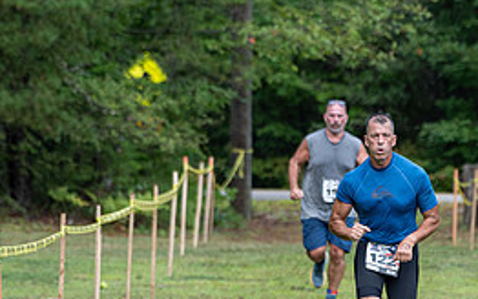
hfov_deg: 4.6
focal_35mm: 452
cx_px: 379
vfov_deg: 2.9
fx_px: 5891
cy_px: 211
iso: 320
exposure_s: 1/640
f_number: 4.5
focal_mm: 200
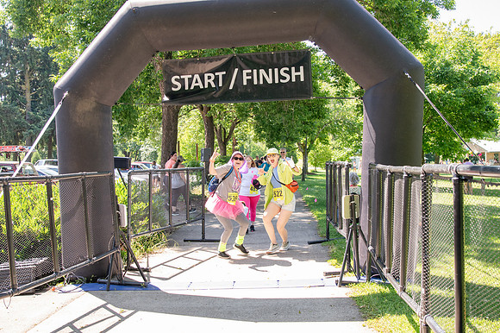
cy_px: 166
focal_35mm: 36
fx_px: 500
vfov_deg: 36.8
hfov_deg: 53.2
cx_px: 250
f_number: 4
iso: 500
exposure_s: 1/400
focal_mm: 24
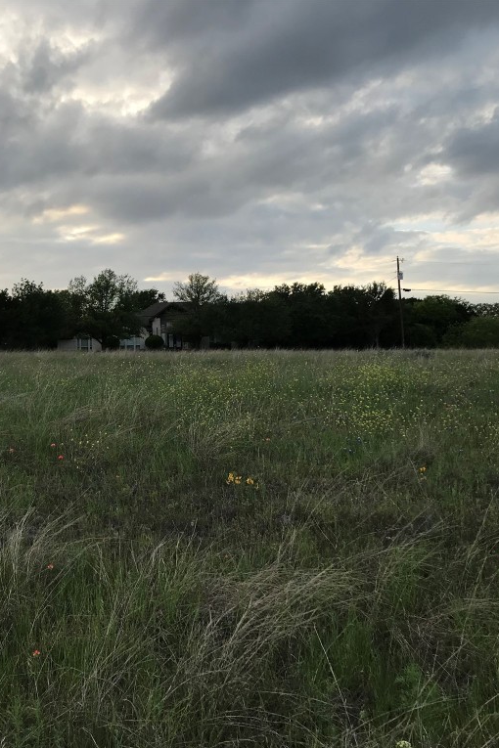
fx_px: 811
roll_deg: +1.8
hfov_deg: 33.9
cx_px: 160
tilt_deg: -0.7
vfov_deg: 49.6
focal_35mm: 39
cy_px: 374
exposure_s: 1/595
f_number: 1.8
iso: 20
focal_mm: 3.99
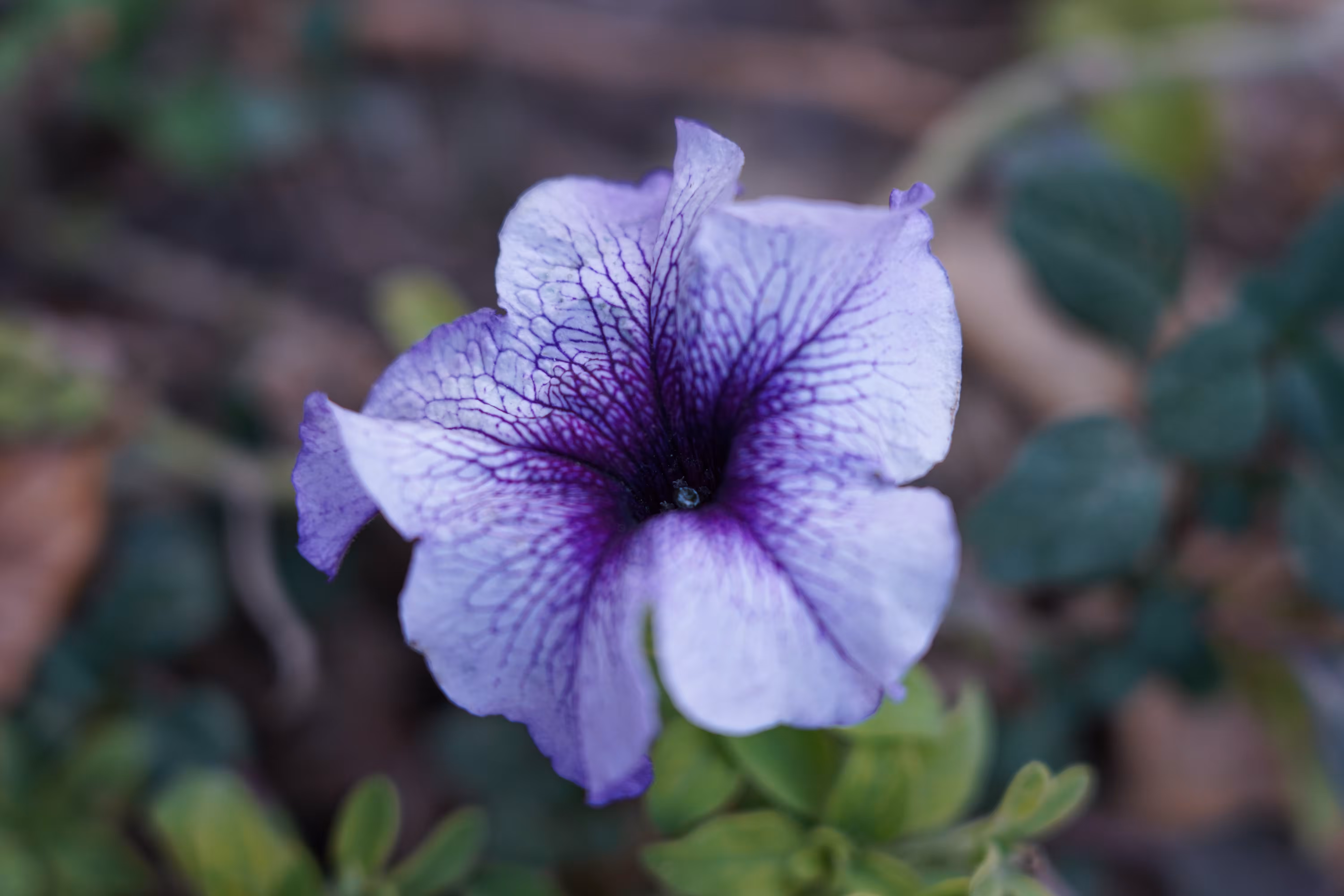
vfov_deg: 13.0
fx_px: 3920
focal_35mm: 105
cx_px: 672
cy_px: 448
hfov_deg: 19.5
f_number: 4
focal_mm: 105
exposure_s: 1/640
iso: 1000
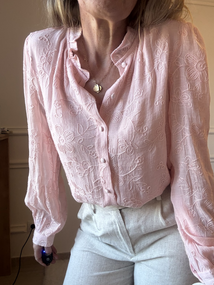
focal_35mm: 30
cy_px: 142
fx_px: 247
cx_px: 107
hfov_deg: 46.8
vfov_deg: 60.0
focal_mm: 2.69
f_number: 1.9
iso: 64
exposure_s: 1/100
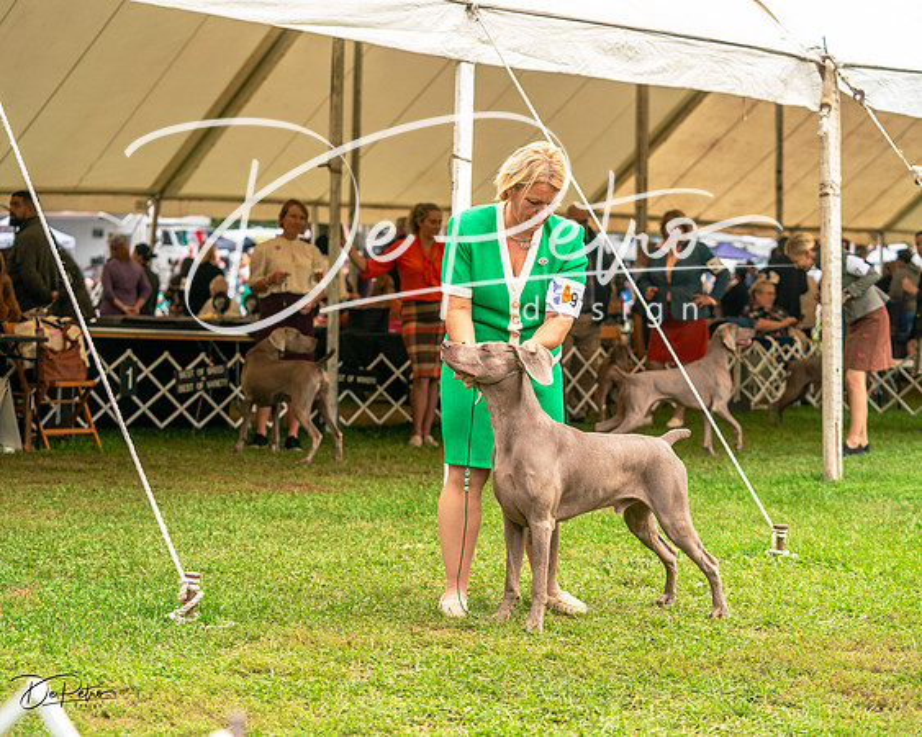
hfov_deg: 24.2
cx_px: 461
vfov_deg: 19.4
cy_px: 368
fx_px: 2150
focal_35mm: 79
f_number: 3.5
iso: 500
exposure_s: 1/1250
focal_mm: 70
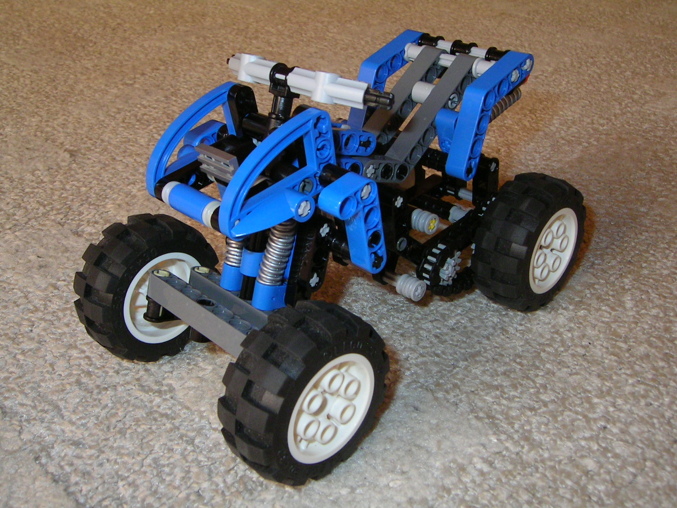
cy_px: 254
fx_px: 704
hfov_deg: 51.4
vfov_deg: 39.7
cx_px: 338
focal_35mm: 36
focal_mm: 5.6
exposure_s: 1/30
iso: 100
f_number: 4.8
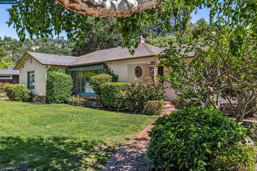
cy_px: 86
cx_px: 128
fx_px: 221
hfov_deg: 60.3
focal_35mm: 31
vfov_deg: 42.3
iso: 250
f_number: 16
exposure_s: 1/125
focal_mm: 31
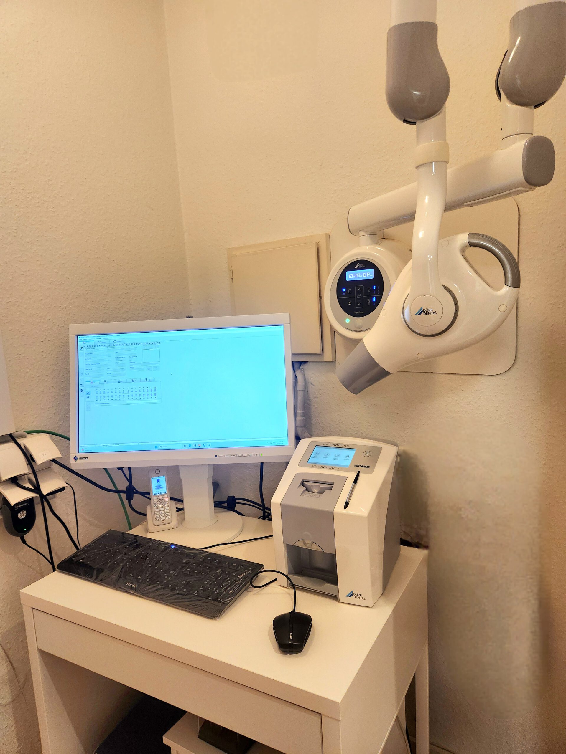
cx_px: 283
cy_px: 377
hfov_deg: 58.9
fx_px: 501
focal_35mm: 23
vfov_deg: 73.9
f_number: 1.8
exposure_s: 1/100
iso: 200
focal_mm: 5.4
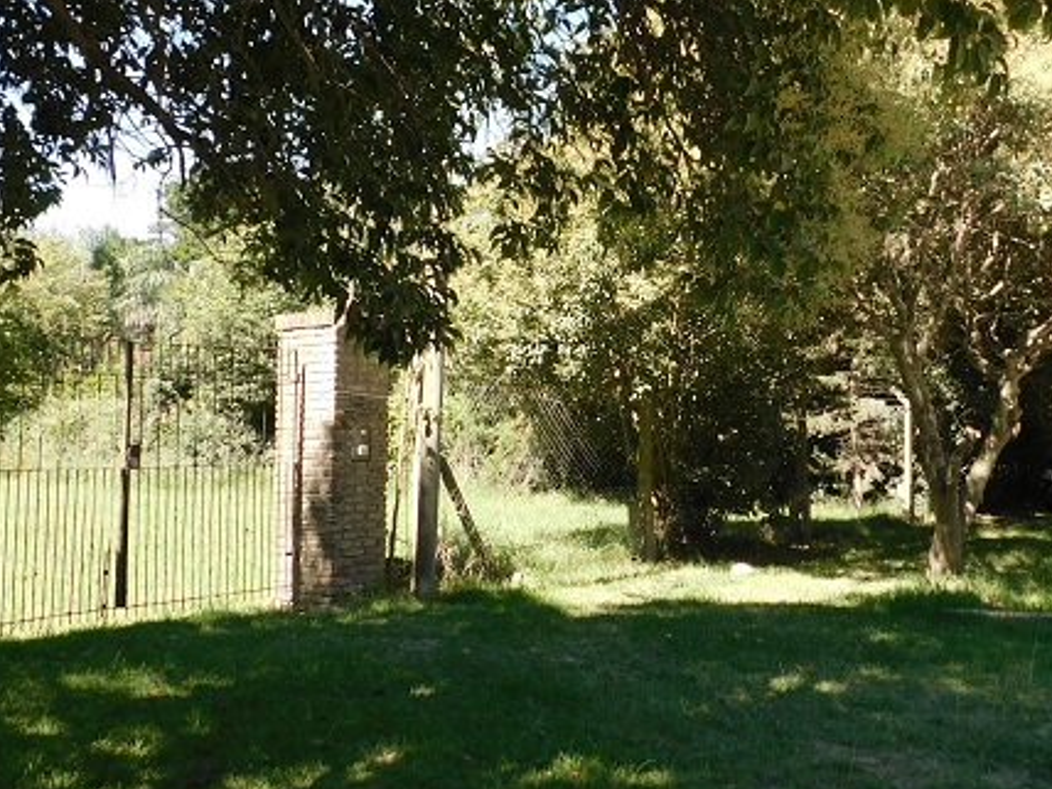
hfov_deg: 43.7
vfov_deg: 33.4
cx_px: 619
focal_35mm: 43
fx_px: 1307
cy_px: 297
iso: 125
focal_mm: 4
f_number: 3
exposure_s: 1/320
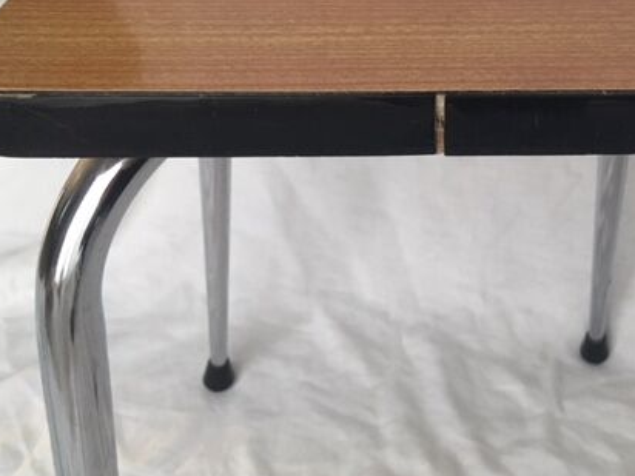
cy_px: 145
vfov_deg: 31.8
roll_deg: +0.1
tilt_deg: -36.6
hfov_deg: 41.3
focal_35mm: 45
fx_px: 825
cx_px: 444
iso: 160
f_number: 2.2
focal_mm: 4.15
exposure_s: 1/33
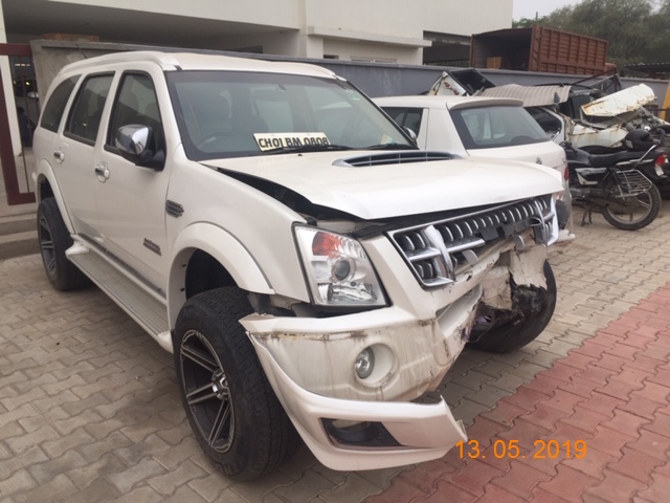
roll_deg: -0.9
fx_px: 561
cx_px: 335
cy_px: 252
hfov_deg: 61.7
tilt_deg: -12.3
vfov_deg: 48.2
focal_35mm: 29
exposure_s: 1/110
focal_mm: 4.15
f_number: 2.2
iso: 32
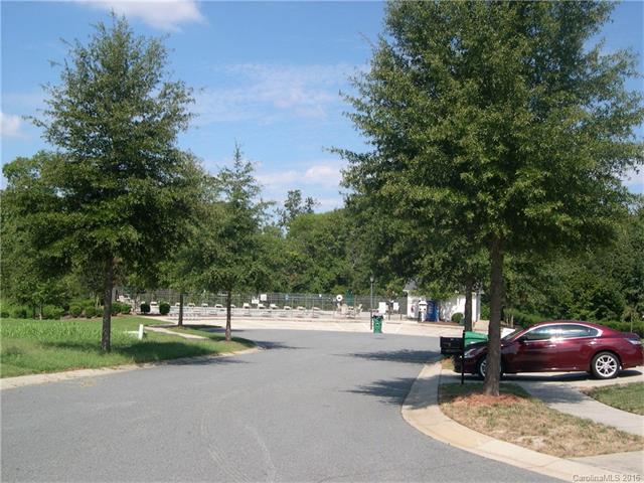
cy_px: 242
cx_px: 322
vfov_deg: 37.7
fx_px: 707
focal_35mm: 38
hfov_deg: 49.0
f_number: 7.6
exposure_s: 1/159
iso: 100
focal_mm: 8
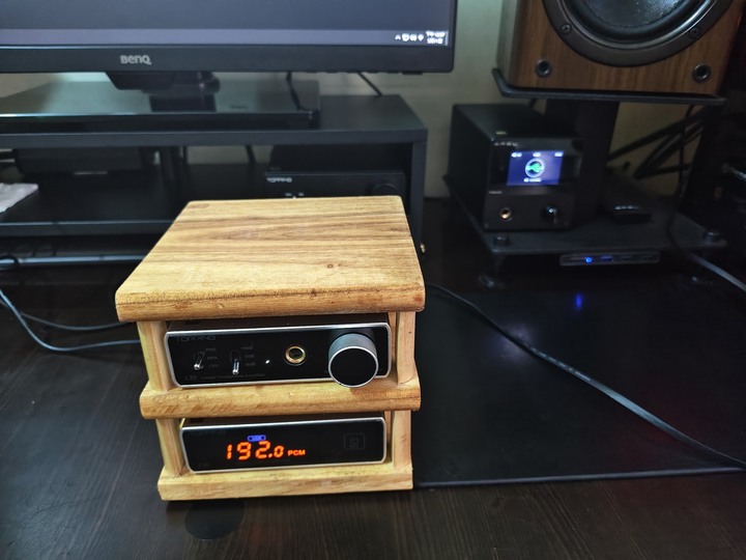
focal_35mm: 23
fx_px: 496
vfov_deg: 58.9
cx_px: 373
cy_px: 280
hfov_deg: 73.9
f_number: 1.88
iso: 1550
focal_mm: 5.56
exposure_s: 1/30
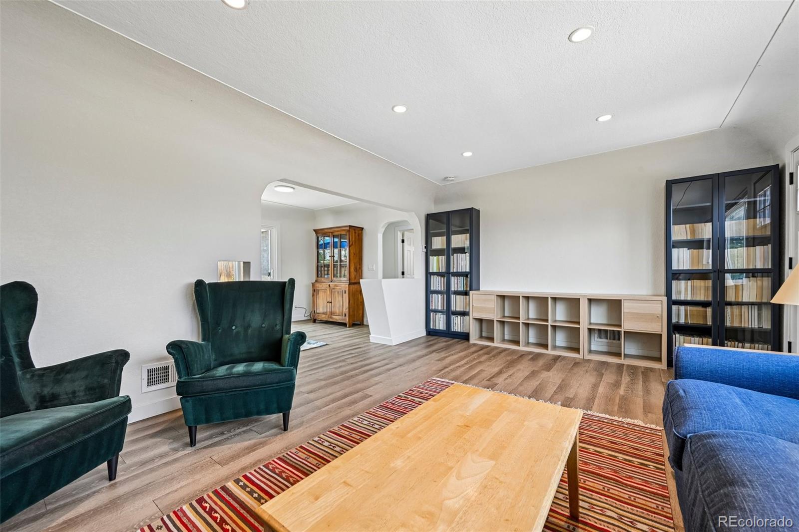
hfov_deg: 104.3
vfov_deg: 81.2
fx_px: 311
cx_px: 400
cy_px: 266
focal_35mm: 14
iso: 180
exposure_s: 1/15
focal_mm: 14
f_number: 10
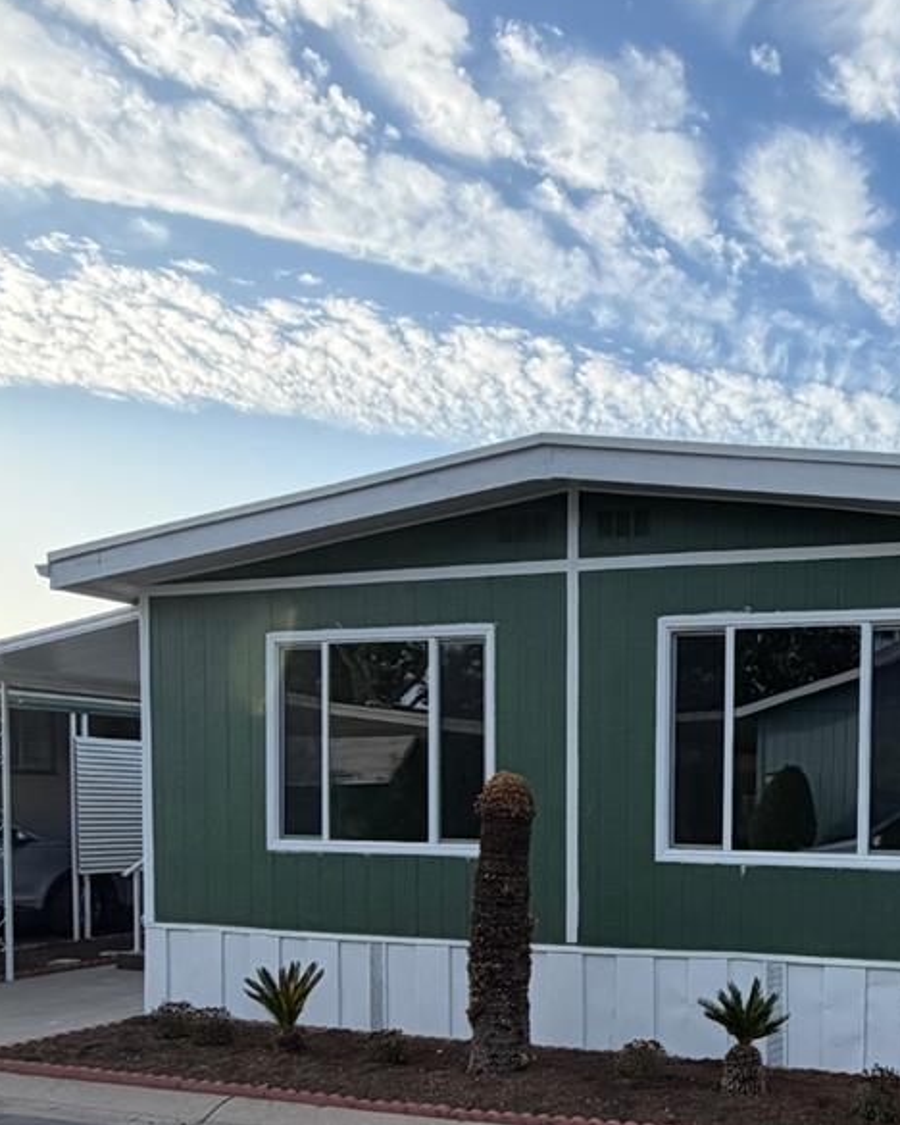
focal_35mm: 35
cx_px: 824
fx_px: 1165
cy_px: 861
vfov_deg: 49.2
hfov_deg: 39.0
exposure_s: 1/751
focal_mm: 2.22
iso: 40
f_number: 2.2
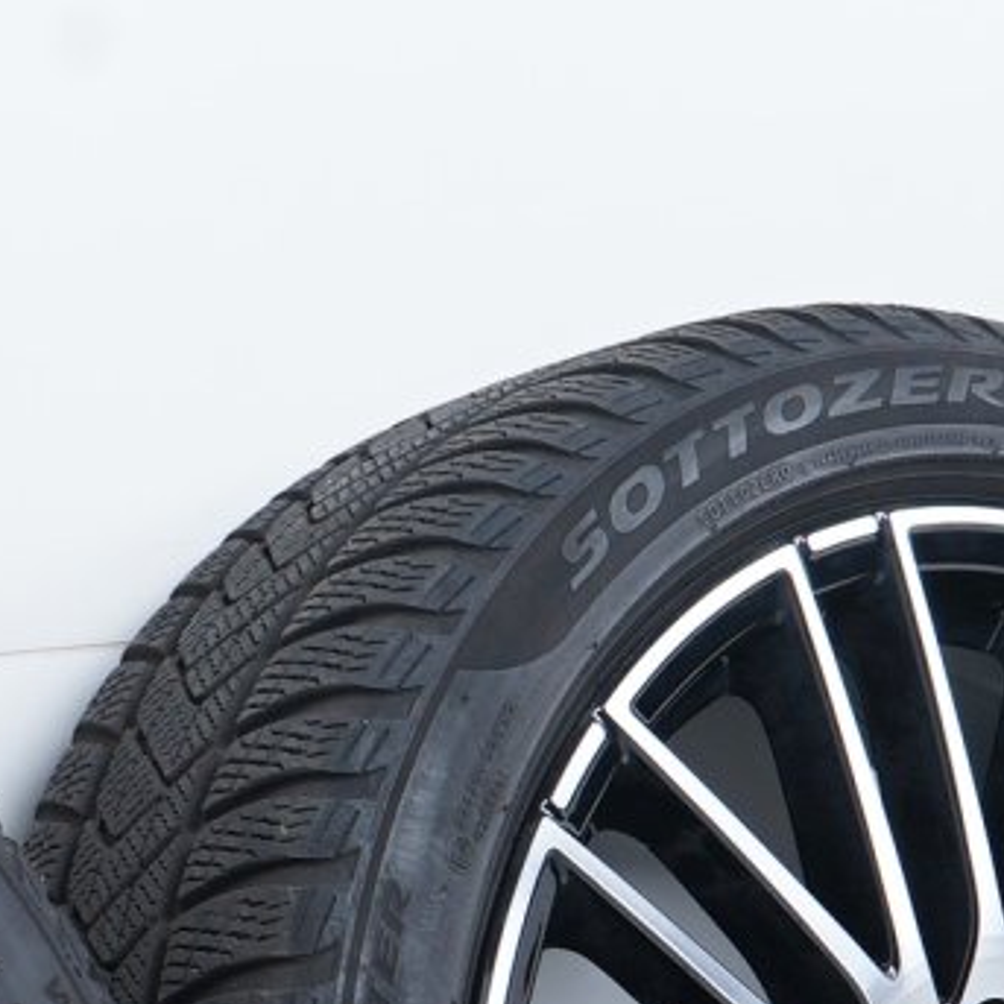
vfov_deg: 11.4
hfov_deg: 11.5
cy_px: 997
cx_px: 495
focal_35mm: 152
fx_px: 4988
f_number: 7.1
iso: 250
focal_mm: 32
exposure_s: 1/100
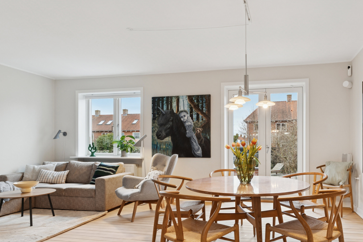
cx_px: 229
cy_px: 155
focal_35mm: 27
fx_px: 269
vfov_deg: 47.9
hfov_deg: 66.9
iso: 200
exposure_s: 1/5
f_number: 8
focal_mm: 13
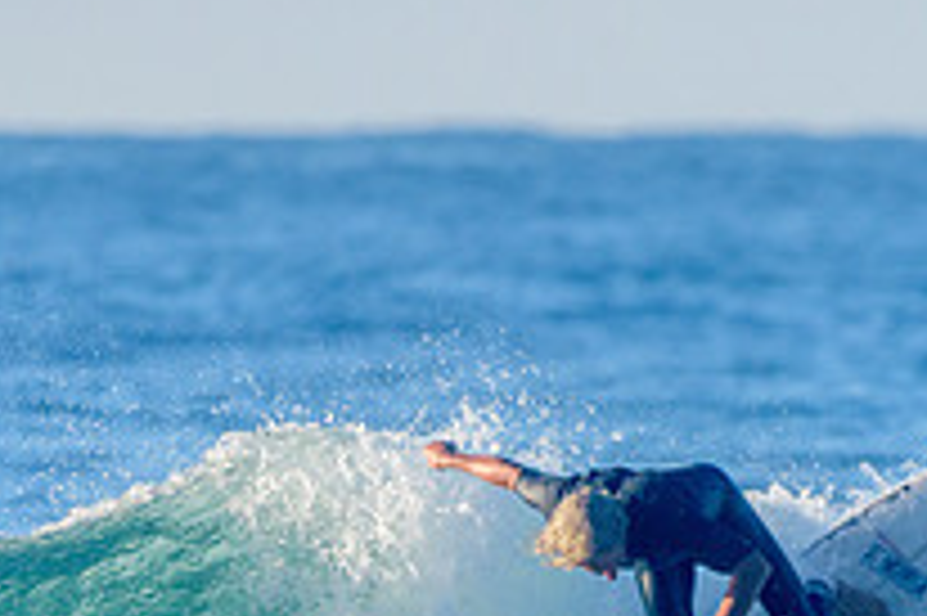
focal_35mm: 1410
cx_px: 652
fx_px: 36278
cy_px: 726
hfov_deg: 1.5
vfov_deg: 1.0
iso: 450
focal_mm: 500
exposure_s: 1/2000
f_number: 5.6
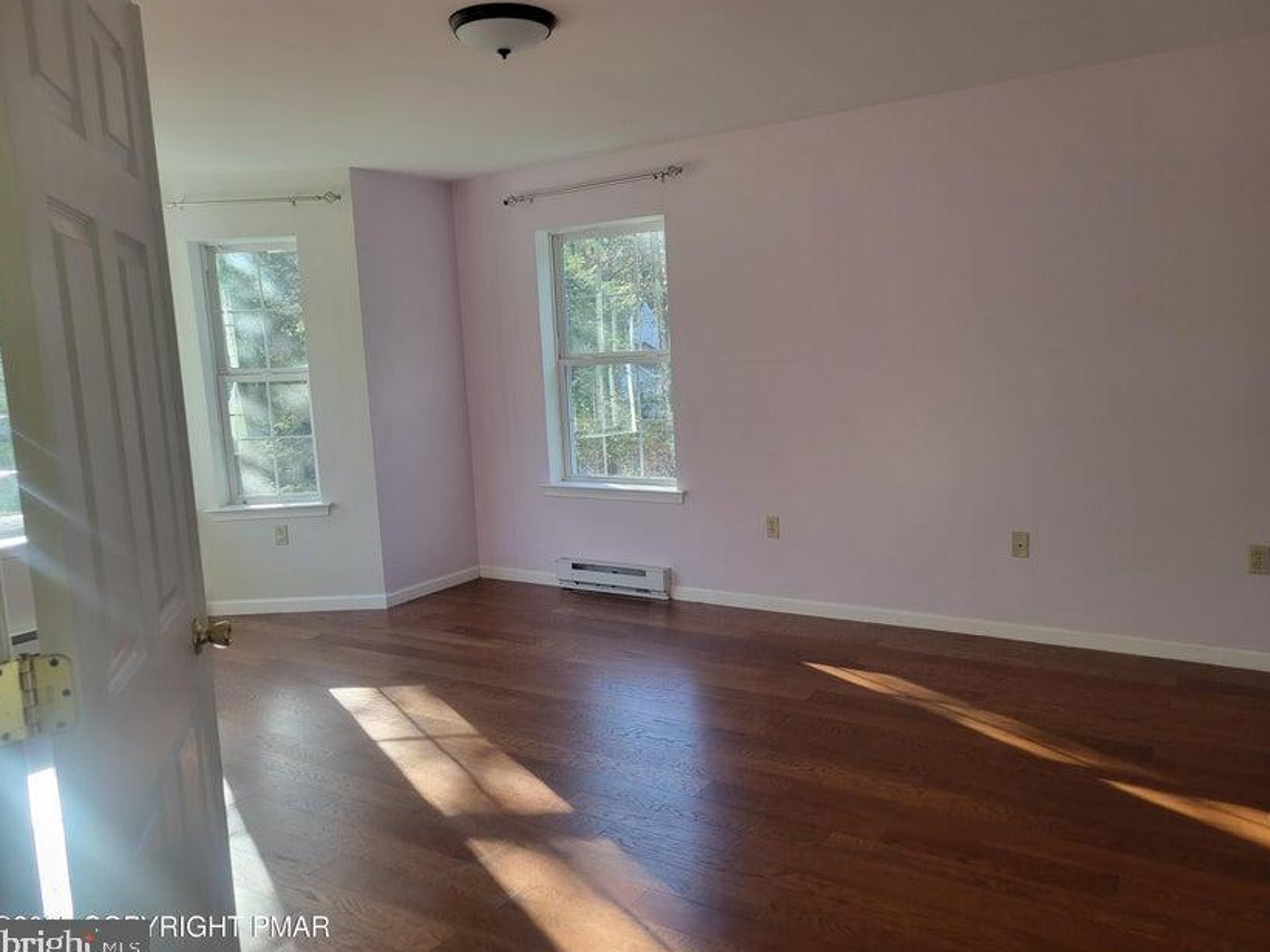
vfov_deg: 51.3
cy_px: 478
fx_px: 990
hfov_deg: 65.3
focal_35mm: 27
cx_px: 648
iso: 100
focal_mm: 5.4
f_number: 1.8
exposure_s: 1/120
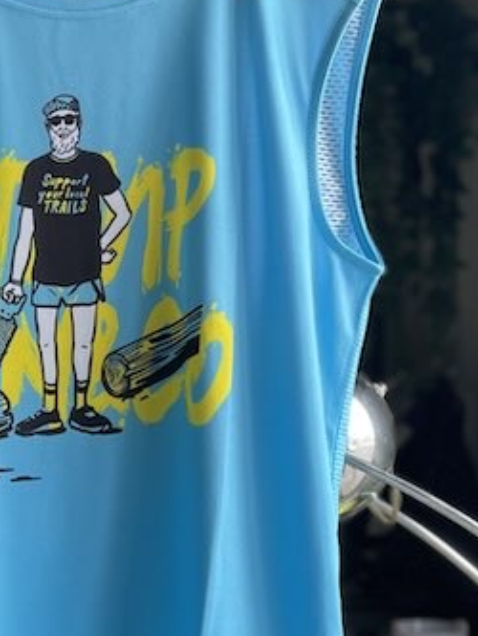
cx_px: -44
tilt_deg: -3.4
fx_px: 1380
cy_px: 495
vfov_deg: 25.6
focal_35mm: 75
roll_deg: +2.0
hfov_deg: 18.9
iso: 32
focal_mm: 4.2
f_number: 1.6
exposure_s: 1/132
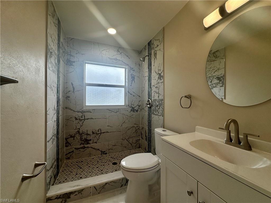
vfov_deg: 85.7
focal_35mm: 14
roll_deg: +0.0
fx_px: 110
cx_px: 136
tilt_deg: +0.8
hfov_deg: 102.1
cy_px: 102
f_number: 2.2
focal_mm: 2.22
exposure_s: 1/450
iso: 40
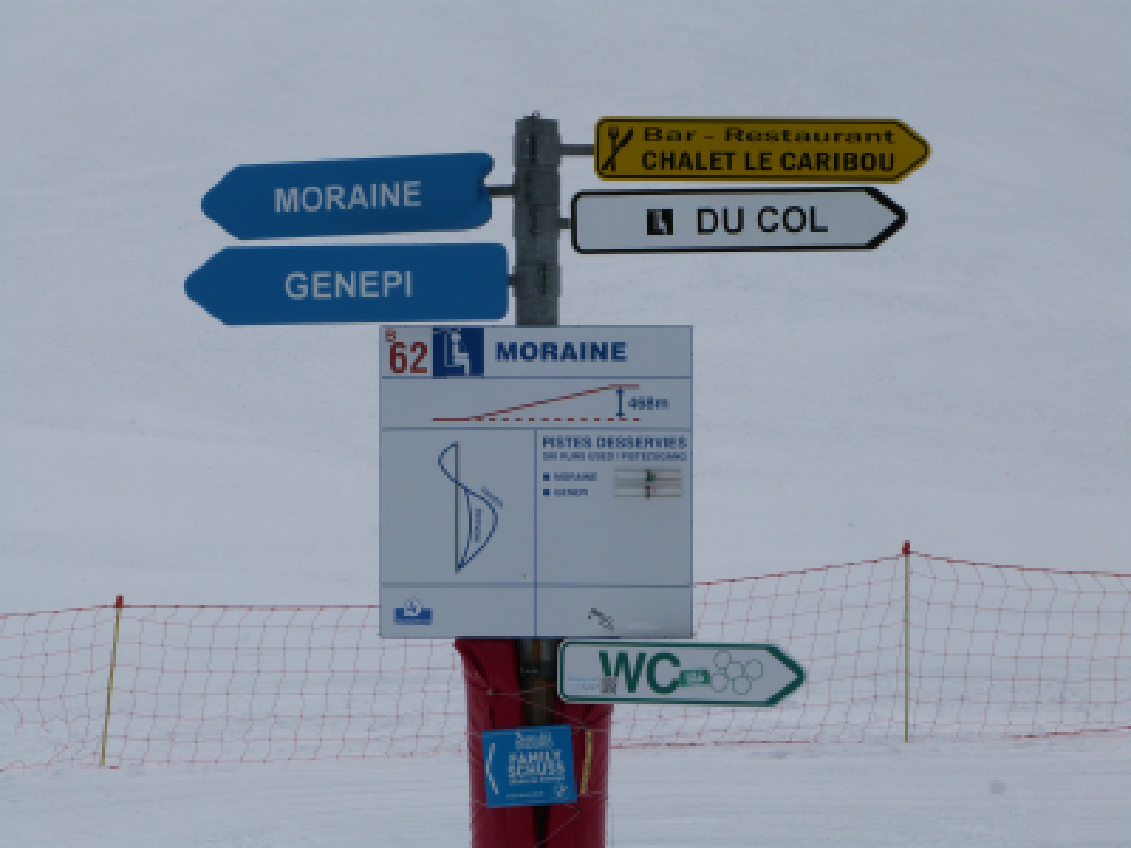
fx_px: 4770
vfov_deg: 10.2
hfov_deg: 13.5
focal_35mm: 146
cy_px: 424
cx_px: 566
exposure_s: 1/2000
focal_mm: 26.3
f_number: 6.3
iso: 100
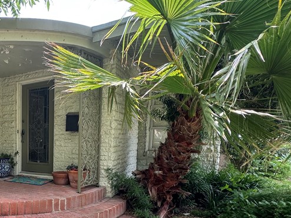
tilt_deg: -6.4
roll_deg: +0.6
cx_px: 9
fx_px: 244
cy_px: 162
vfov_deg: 46.6
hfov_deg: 51.3
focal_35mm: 29
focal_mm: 2.22
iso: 40
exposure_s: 1/113
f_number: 2.2
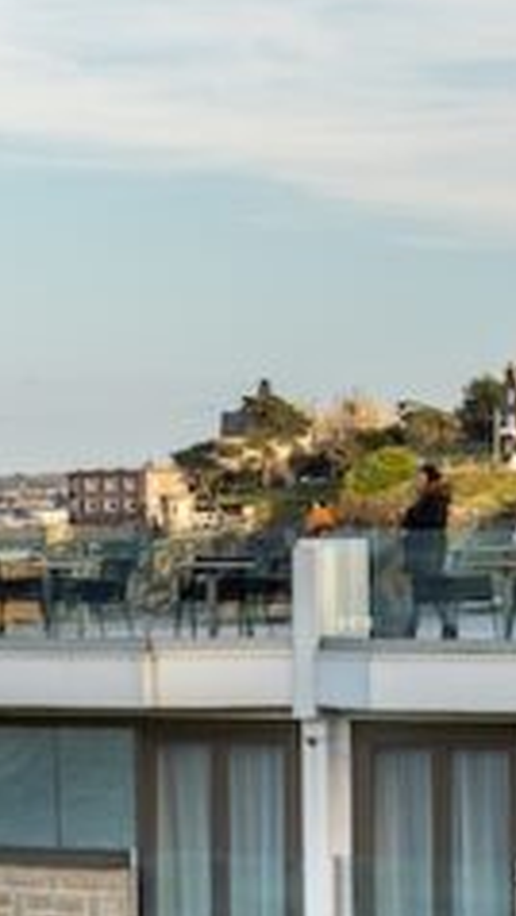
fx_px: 6174
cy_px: 508
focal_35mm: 254
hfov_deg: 4.8
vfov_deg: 8.5
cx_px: 416
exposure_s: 1/500
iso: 100
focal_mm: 50
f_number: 2.8
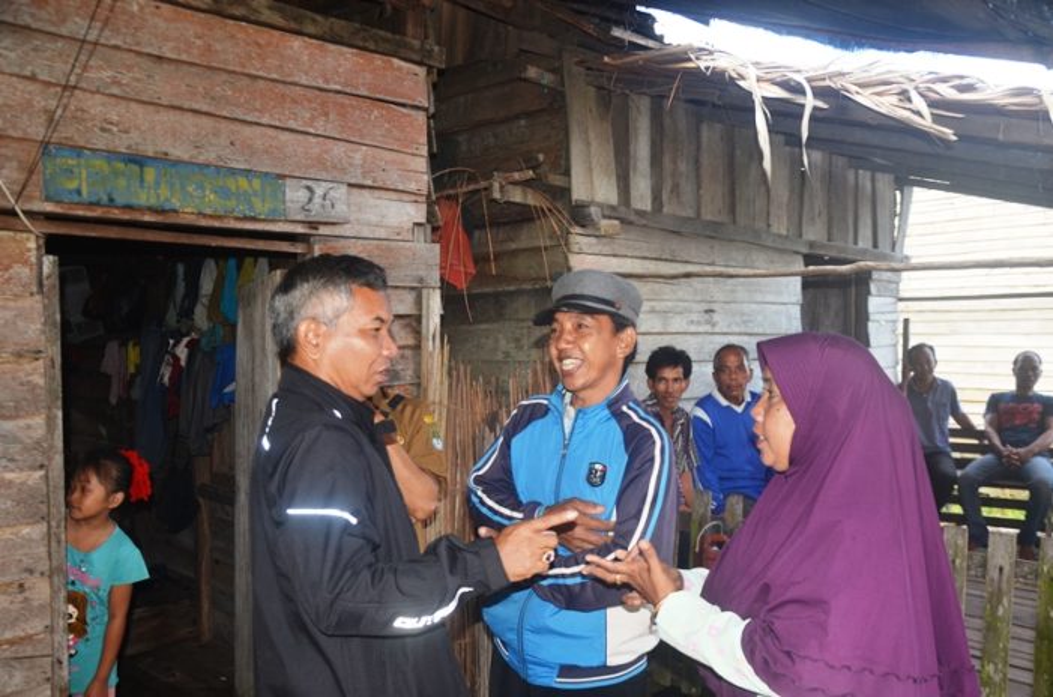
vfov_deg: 41.5
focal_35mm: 32
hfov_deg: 59.6
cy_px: 348
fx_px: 919
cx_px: 526
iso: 200
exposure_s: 1/125
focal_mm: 21
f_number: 3.8
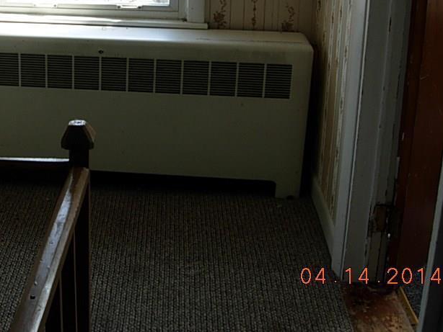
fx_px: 768
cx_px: 103
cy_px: 58
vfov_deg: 24.0
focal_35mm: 60
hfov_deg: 31.5
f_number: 4.8
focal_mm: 7.5
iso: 50
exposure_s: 1/28.5
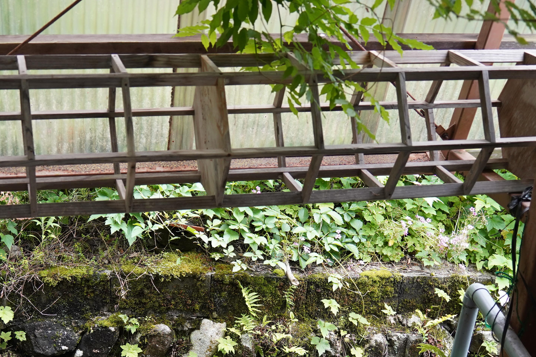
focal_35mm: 59
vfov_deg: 22.6
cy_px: 301
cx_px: 223
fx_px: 878
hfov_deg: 33.9
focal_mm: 28
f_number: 4
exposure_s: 1/160
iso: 400
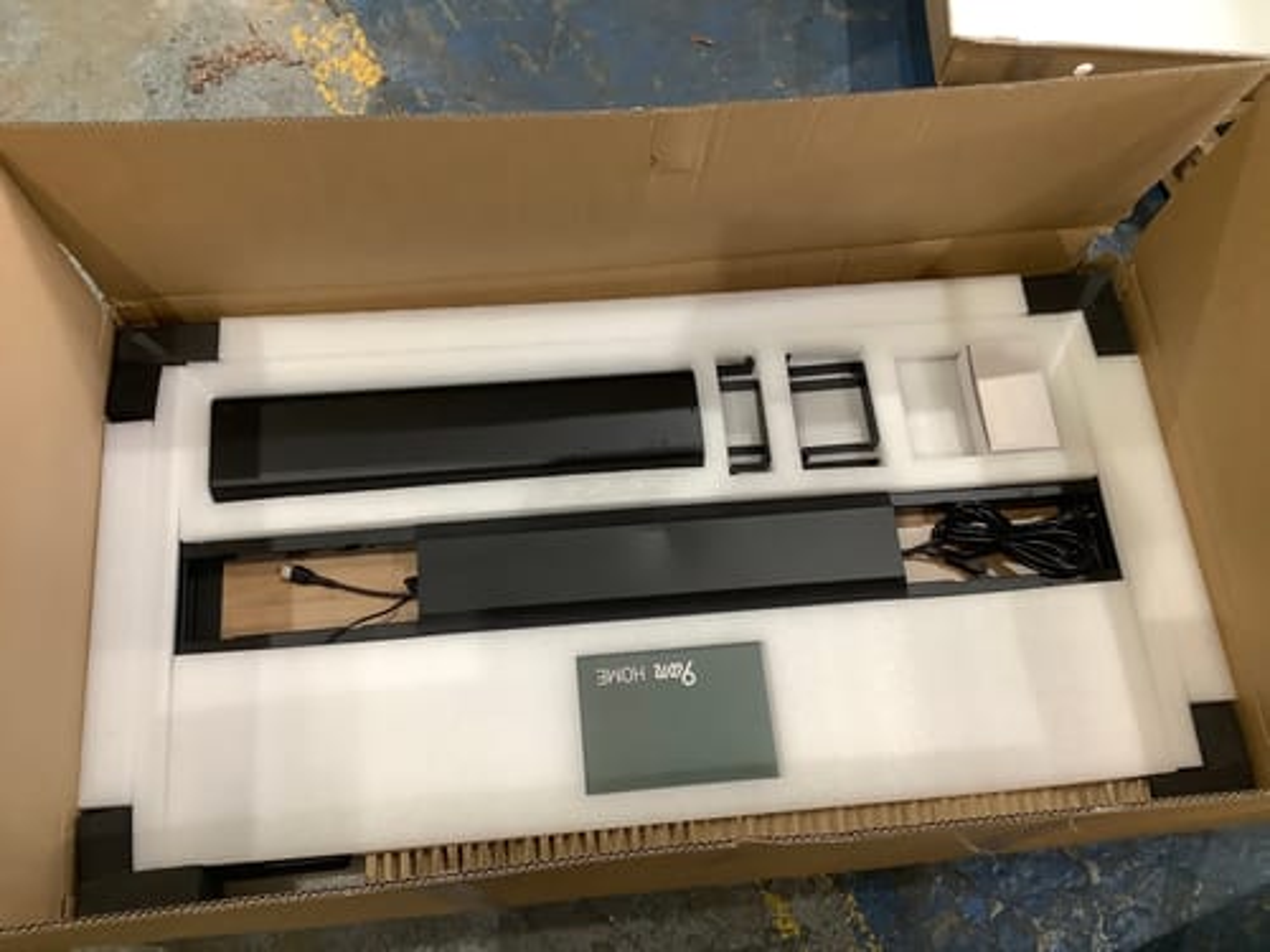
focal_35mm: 31
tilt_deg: -68.4
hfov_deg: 58.4
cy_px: 476
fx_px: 1137
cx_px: 635
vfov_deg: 45.4
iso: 125
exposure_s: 1/50
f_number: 2.4
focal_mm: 3.3
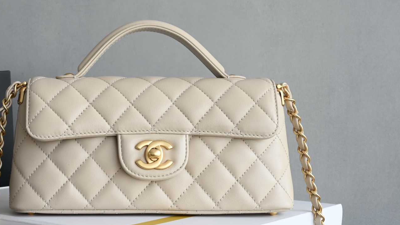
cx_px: 149
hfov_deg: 28.5
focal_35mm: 74
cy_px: 108
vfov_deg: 16.3
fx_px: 785
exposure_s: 1/15
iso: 250
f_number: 20
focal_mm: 56
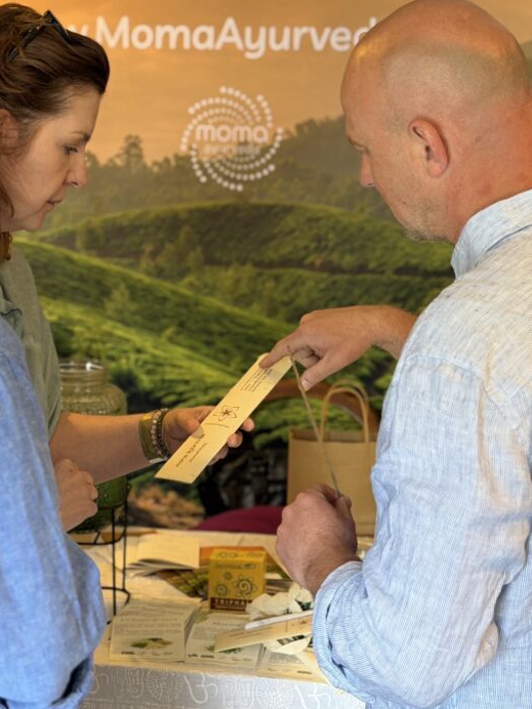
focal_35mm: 71
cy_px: 277
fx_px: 1455
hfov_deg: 20.7
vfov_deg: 27.3
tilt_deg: -5.3
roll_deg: -1.3
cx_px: 194
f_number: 1.78
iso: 250
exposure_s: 1/33
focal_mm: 6.76
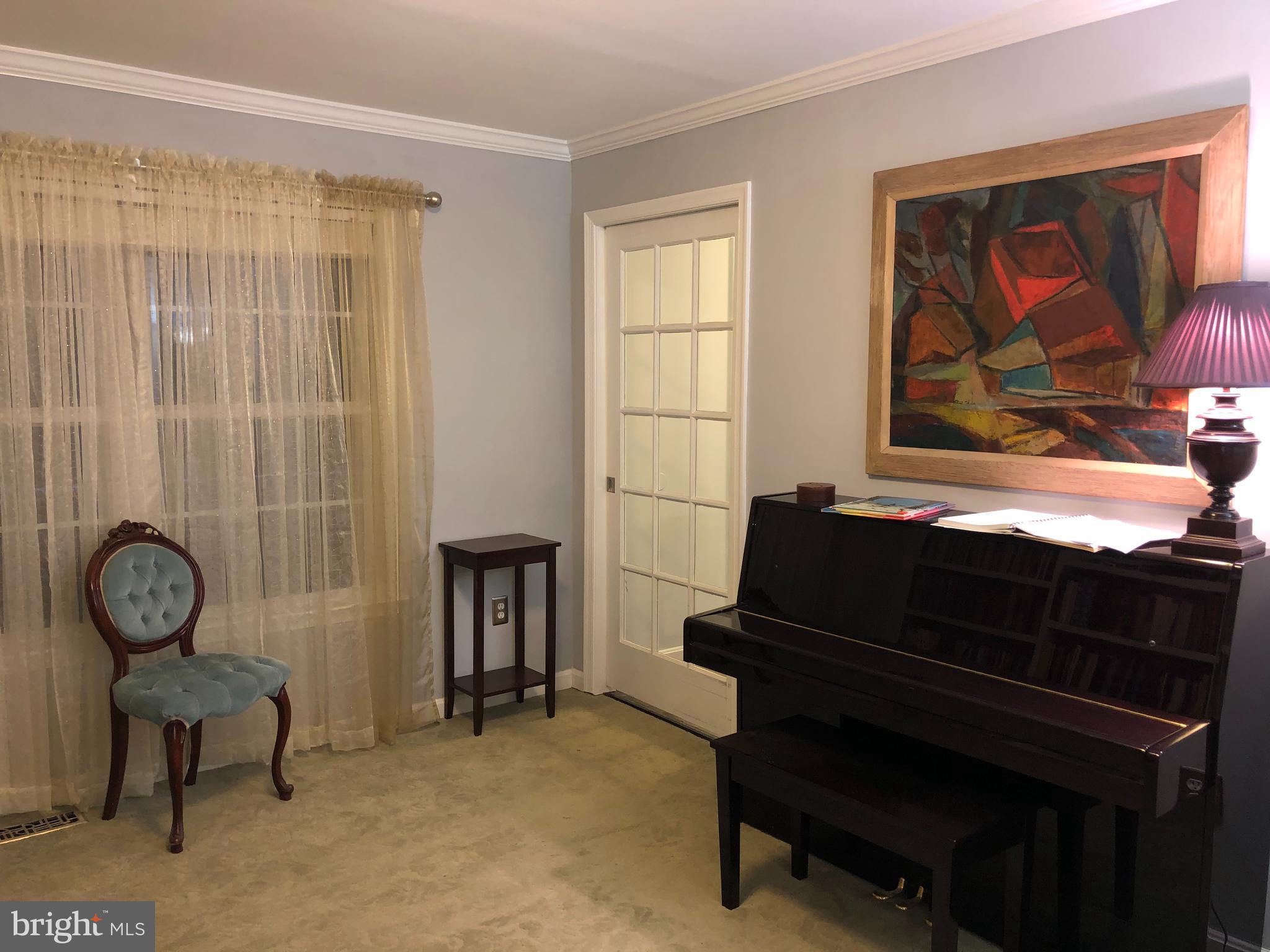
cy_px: 476
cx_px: 635
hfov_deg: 63.4
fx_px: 1027
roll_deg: +0.1
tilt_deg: -6.0
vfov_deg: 49.7
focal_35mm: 28
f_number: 1.8
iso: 80
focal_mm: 3.99
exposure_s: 1/11
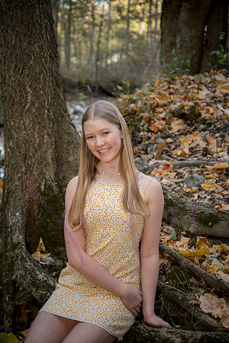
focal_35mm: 68
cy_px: 172
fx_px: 649
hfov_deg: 20.0
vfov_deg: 29.7
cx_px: 114
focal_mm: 68
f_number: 4.5
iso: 800
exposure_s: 1/160
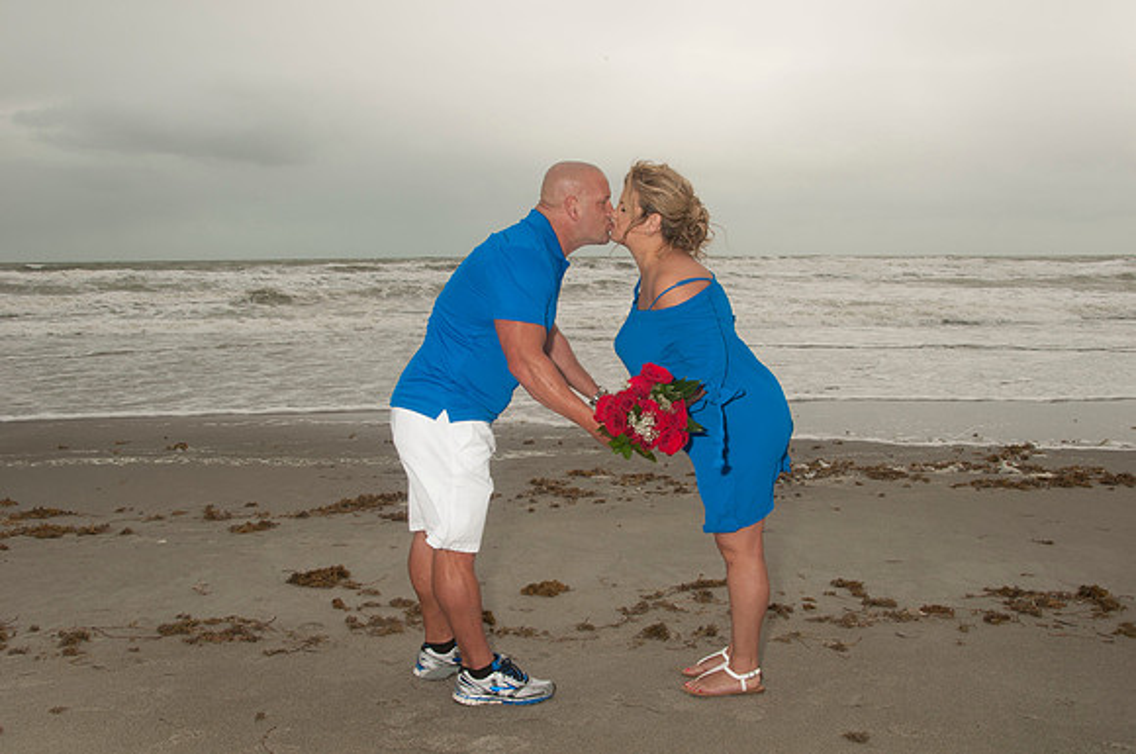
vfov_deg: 39.9
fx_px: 1040
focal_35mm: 33
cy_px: 377
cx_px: 568
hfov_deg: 57.3
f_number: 10
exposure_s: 1/250
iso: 100
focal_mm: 22
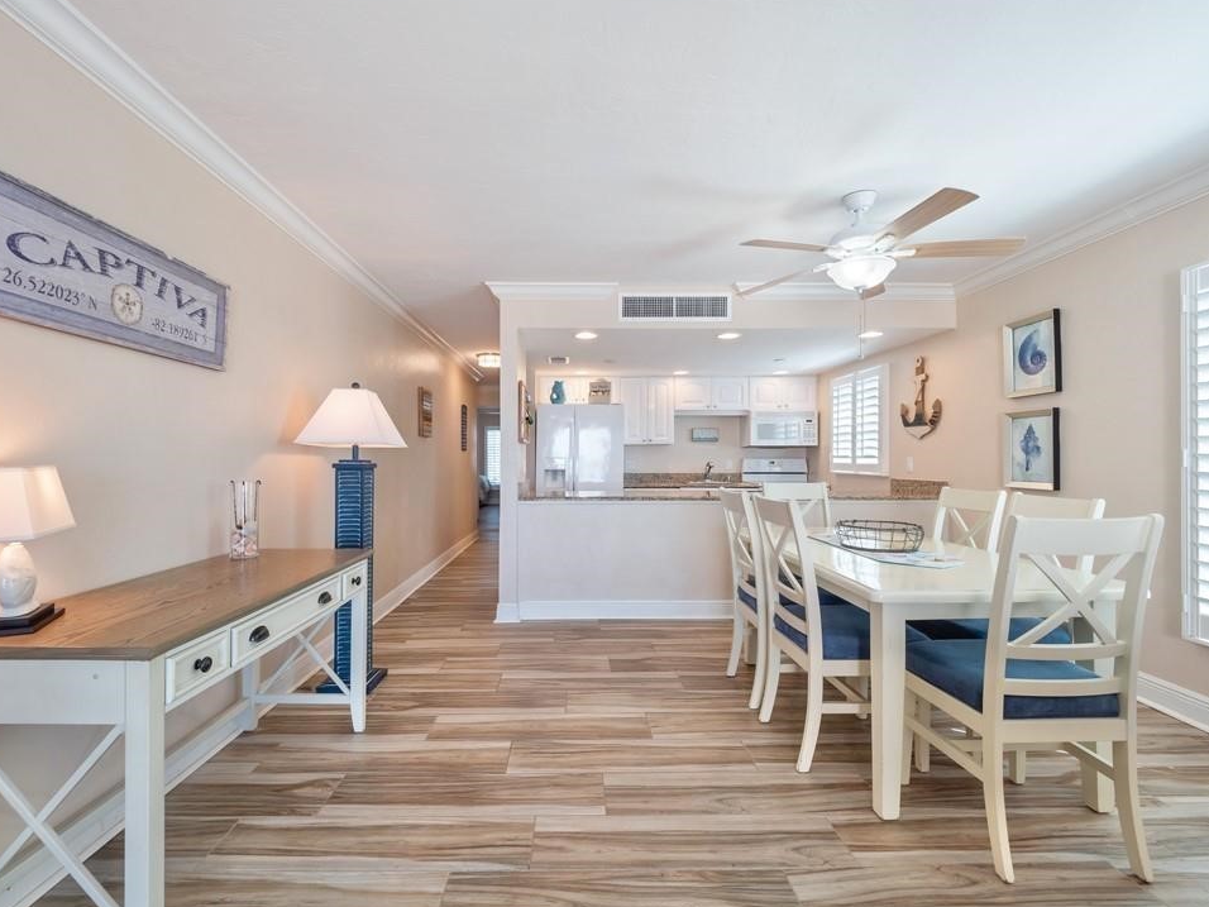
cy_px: 467
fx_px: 524
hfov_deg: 98.2
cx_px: 591
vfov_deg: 81.7
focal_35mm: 15
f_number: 7.1
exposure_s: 1/15
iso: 200
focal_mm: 7
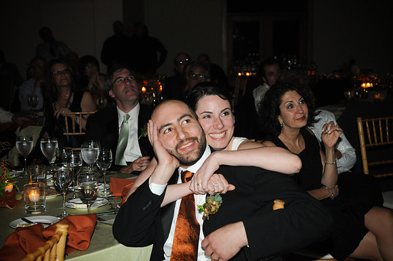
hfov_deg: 35.1
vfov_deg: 23.7
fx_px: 621
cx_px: 196
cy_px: 130
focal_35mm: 57
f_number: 4
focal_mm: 38
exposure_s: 1/40
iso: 800
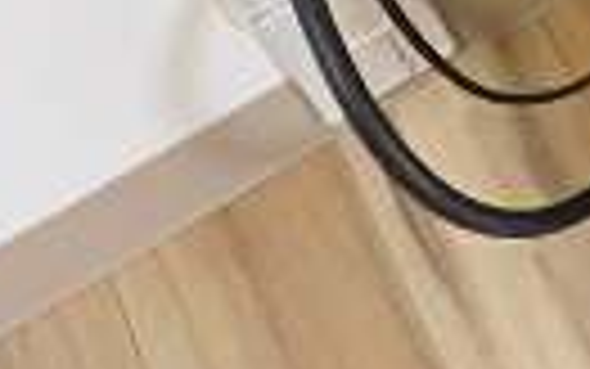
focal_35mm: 109
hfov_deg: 14.9
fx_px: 1753
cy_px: -472
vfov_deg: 10.6
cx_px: 1239
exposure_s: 1/30
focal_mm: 3.7
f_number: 3.5
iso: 400
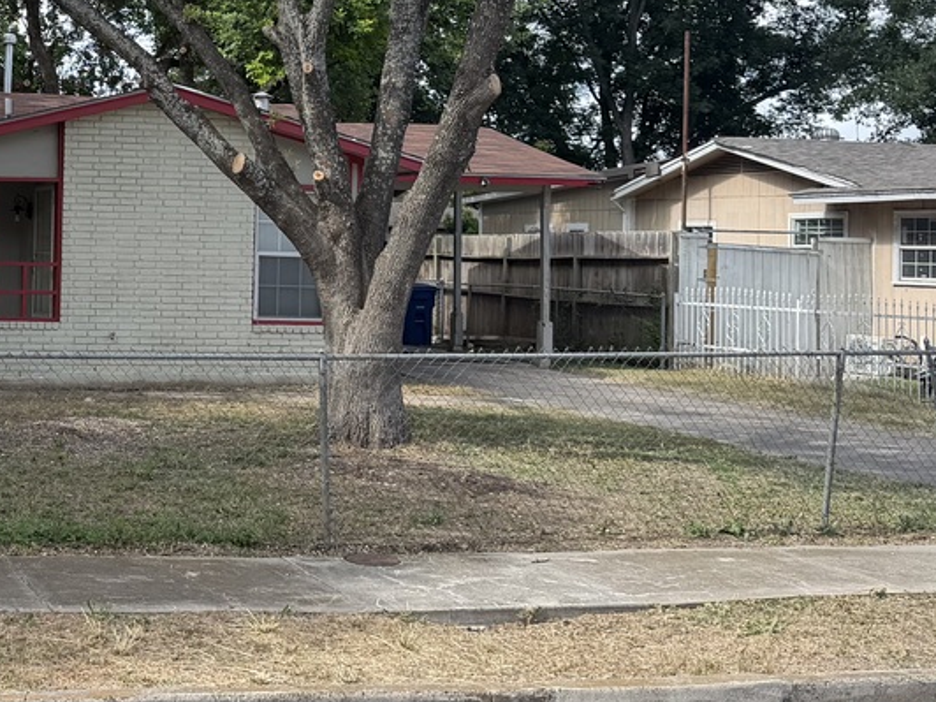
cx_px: 33
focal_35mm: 65
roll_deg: -0.8
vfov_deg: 22.4
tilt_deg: +0.8
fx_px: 1758
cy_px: 206
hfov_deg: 28.3
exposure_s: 1/1727
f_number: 1.78
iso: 80
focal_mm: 6.76
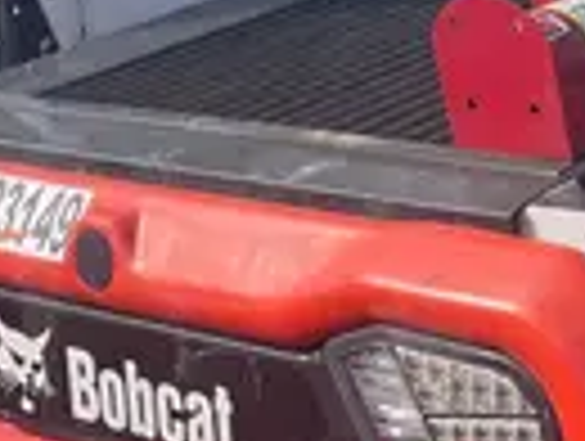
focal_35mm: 110
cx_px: 738
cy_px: 322
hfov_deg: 16.9
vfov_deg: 13.5
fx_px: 1862
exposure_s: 1/2632
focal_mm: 5.1
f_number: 1.6
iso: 50
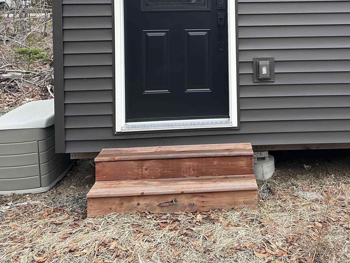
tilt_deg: -1.3
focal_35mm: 45
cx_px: 242
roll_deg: +0.7
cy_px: 21
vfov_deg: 30.6
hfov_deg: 41.3
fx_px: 455
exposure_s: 1/604
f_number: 1.78
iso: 80
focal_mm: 6.86
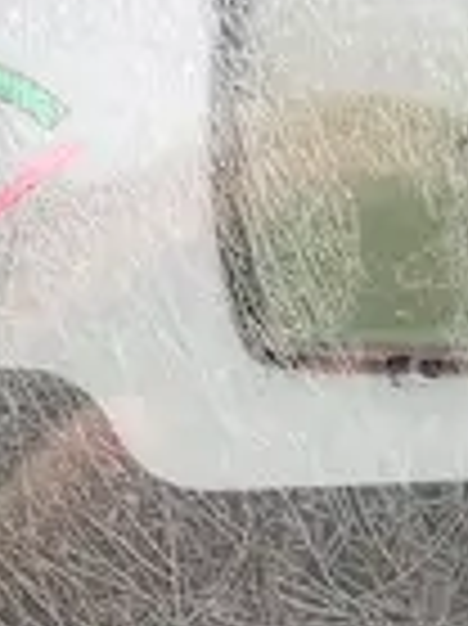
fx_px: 2672
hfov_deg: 9.7
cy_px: 786
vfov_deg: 13.0
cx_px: 698
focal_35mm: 148
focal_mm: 3.99
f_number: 1.8
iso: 25
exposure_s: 1/121
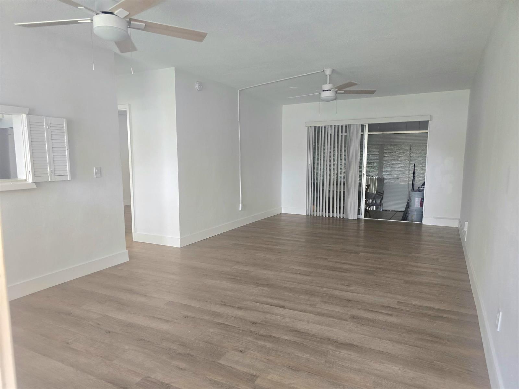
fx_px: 345
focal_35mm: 23
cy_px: 194
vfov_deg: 58.9
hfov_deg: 73.9
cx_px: 260
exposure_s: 1/120
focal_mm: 6.3
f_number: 1.7
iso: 500
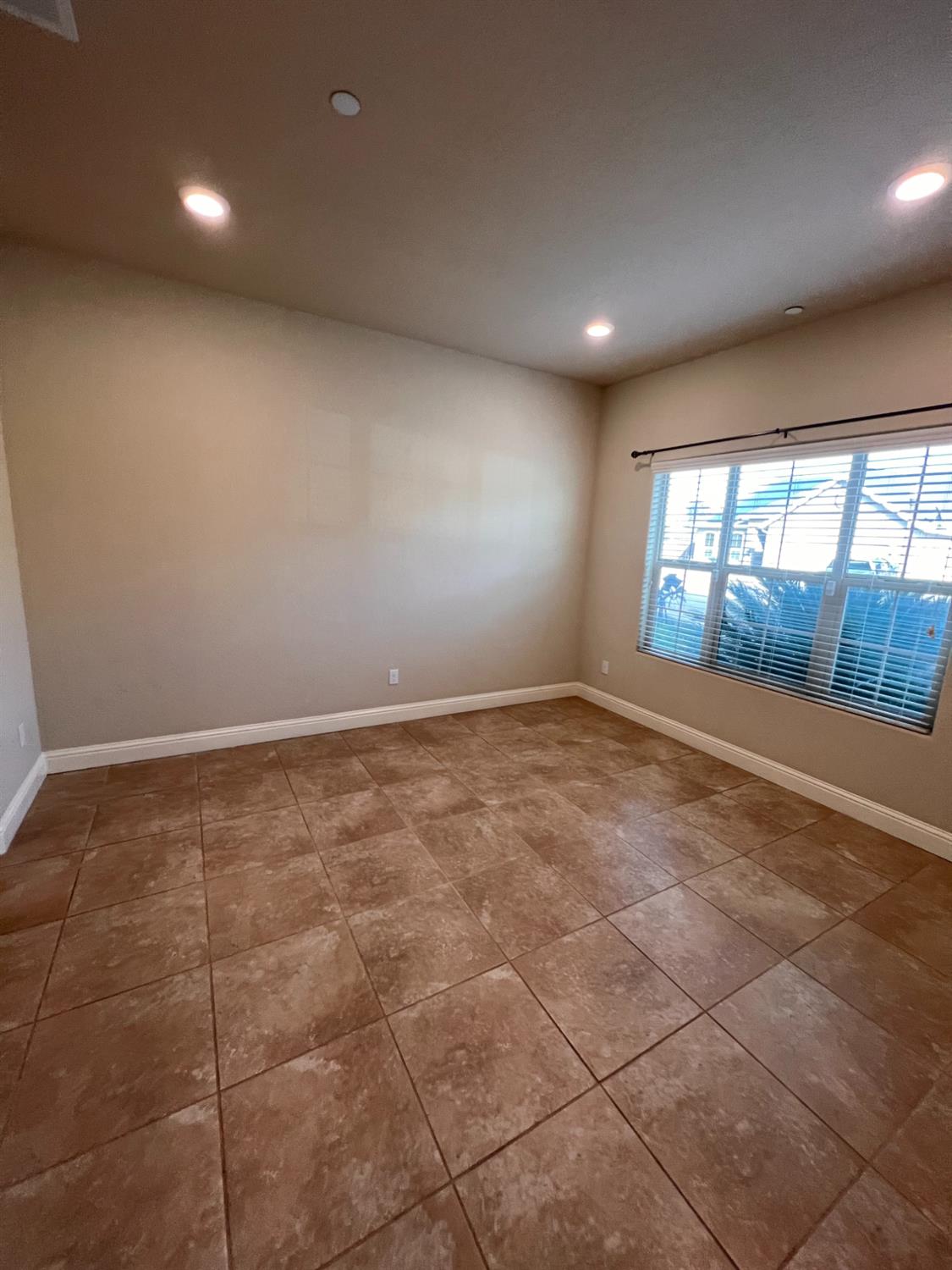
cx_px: 476
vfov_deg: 106.2
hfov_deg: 89.9
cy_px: 635
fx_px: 477
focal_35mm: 13
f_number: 1.8
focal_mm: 1.57
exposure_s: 1/120
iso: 250
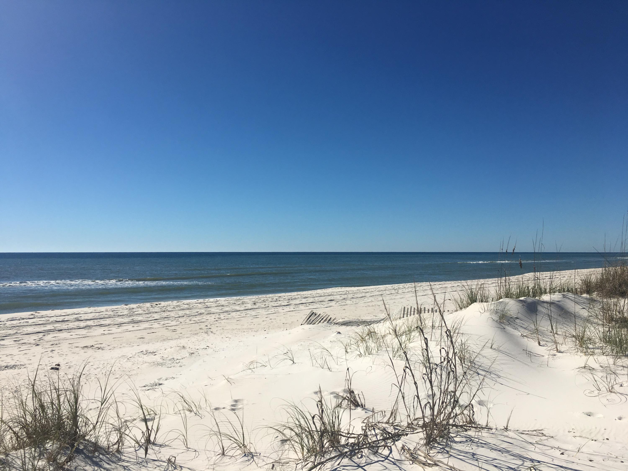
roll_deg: +1.2
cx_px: 314
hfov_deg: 61.7
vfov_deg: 48.2
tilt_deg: +3.0
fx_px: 526
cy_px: 236
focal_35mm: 29
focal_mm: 4.15
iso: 25
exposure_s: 1/4525
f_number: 2.2
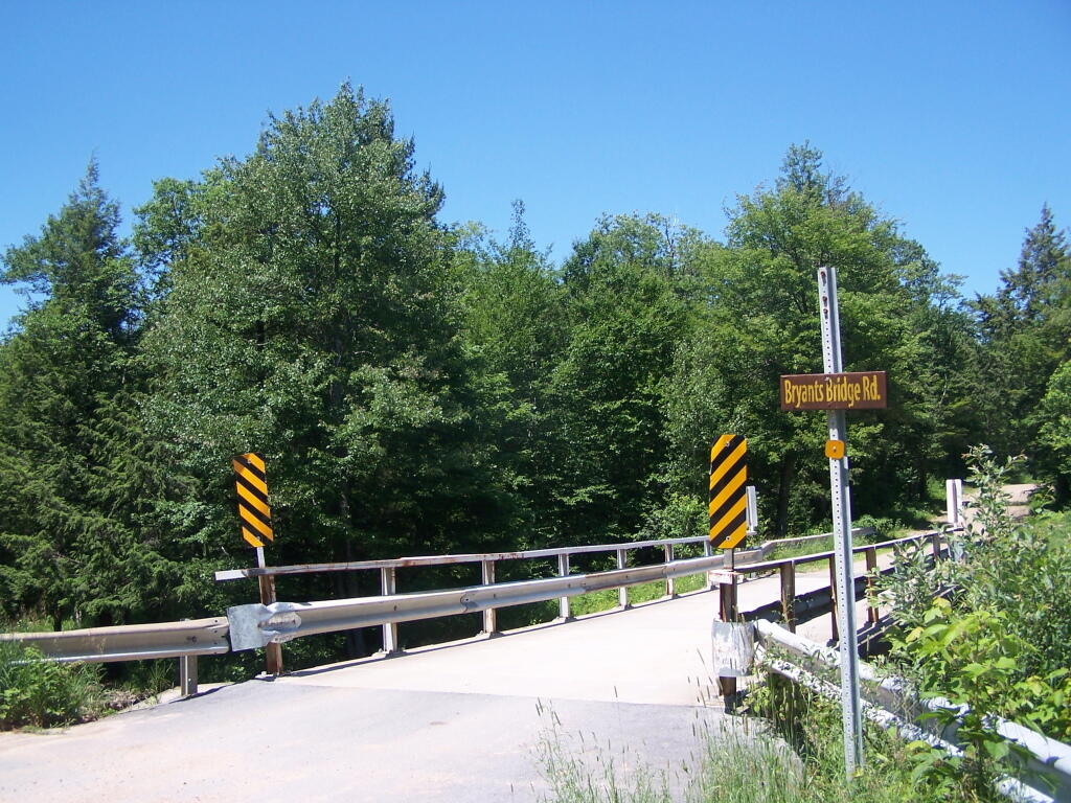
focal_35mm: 38
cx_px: 536
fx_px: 1176
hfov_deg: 49.0
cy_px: 402
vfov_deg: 37.7
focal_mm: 6.3
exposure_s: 1/800
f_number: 2.8
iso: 80
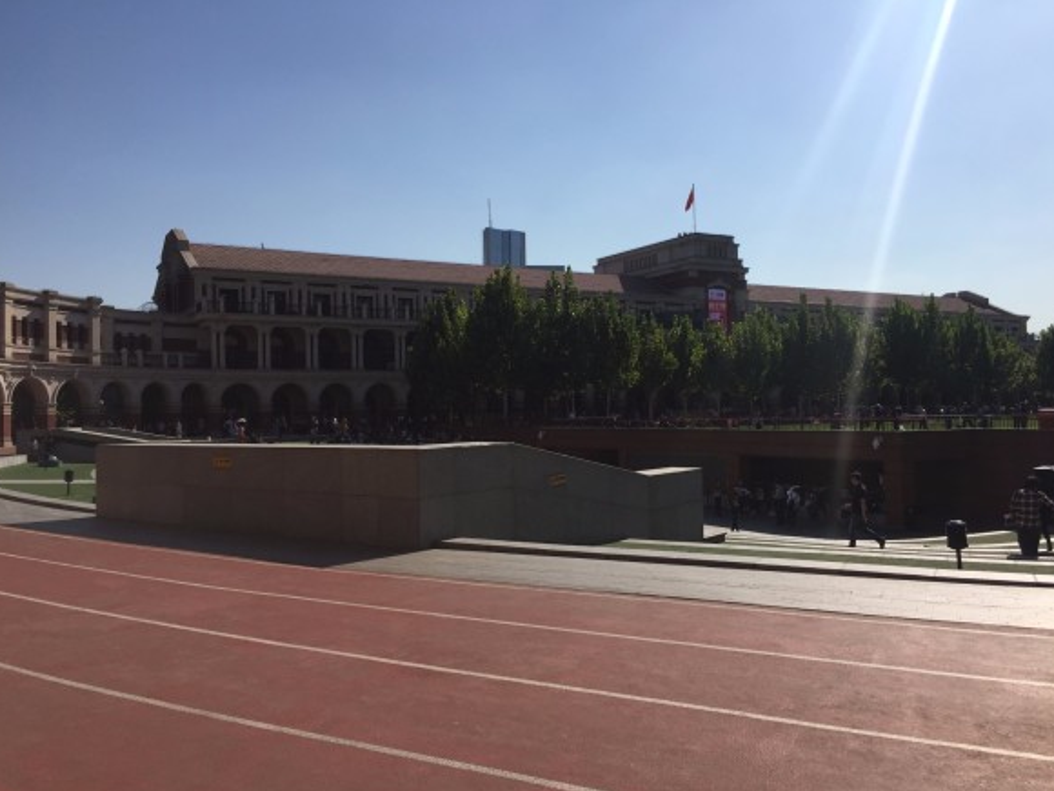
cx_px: 536
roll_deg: +0.0
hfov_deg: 60.0
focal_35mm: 30
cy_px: 404
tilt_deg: +1.2
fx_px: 913
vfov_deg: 46.8
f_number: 2.2
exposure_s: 1/4405
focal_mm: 4.15
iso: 32
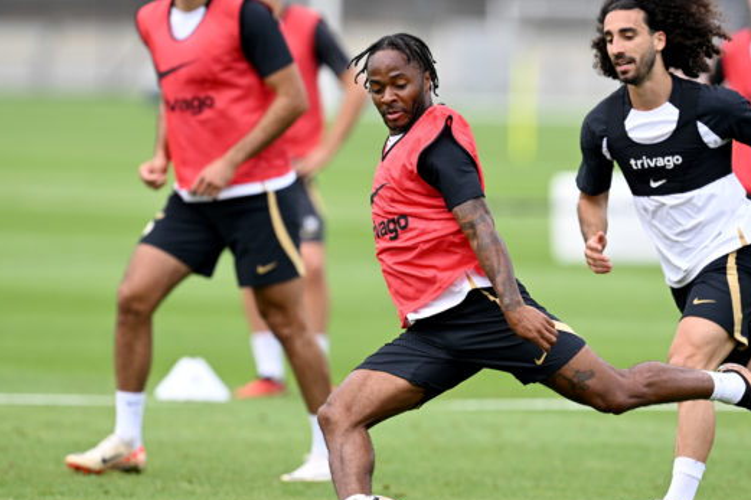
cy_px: 245
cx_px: 486
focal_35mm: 576
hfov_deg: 3.6
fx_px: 12012
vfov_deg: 2.4
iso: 400
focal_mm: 400
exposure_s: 1/2000
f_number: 3.5
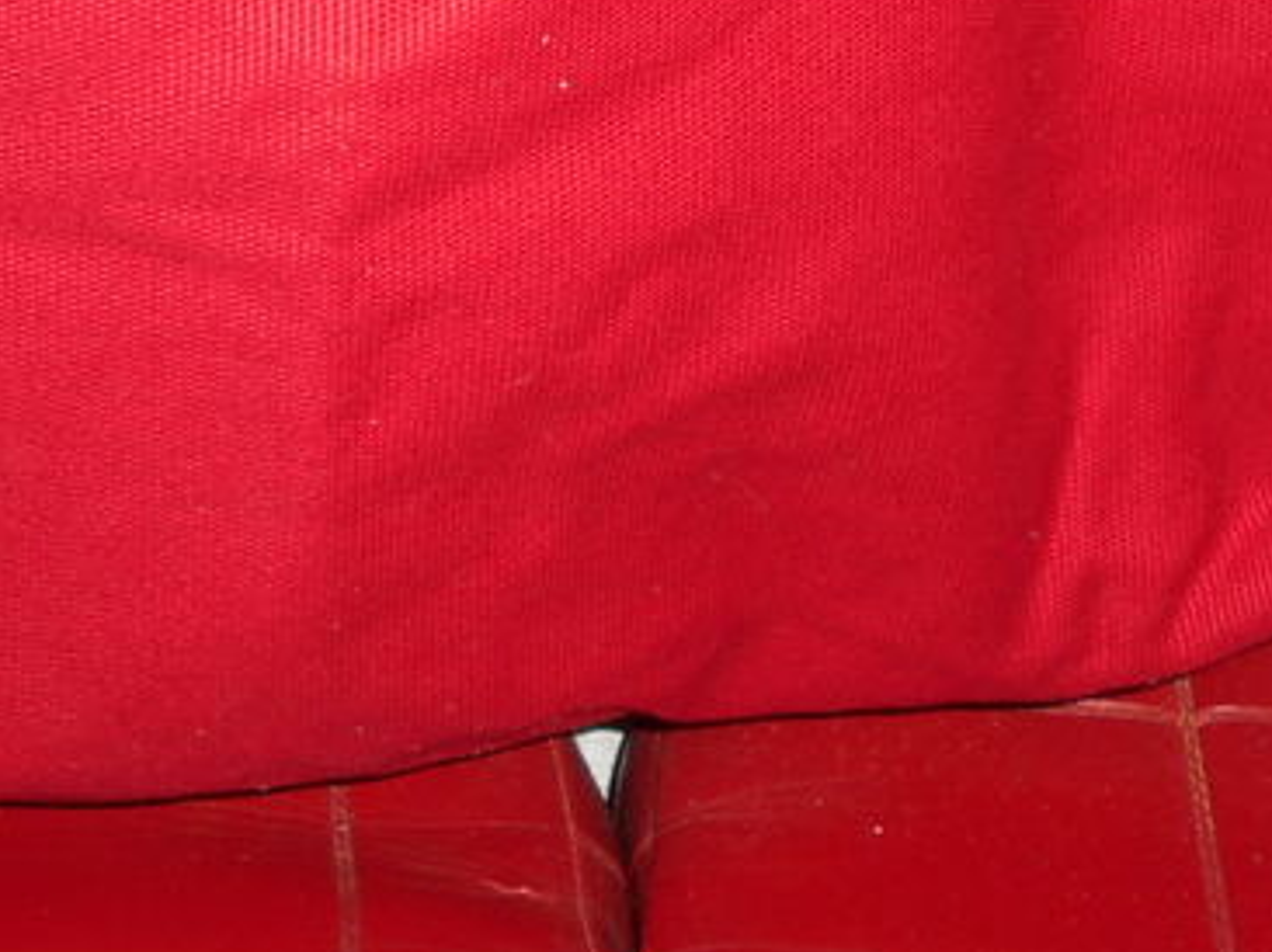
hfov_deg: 23.6
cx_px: 285
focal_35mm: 82
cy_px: -334
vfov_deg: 16.8
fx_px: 3011
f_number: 3.4
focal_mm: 5.1
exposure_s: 1/25
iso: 80
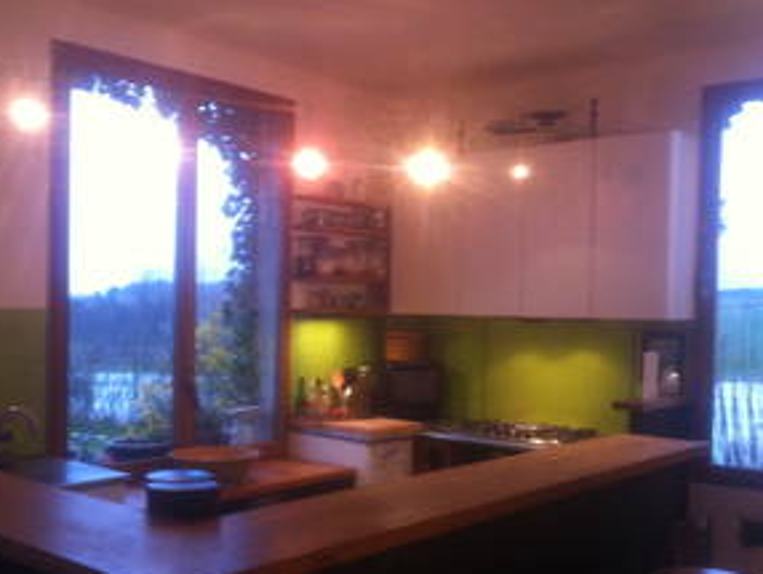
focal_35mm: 44
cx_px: 312
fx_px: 971
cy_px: 331
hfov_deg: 42.7
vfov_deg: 32.9
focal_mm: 3.85
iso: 200
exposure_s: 1/15
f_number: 2.8
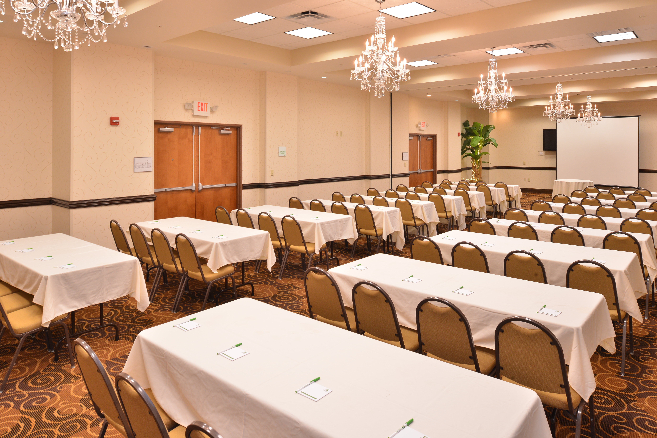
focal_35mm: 24
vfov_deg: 53.1
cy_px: 219
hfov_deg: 73.7
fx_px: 438
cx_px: 328
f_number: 11
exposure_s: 1/5
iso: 500
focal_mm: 24
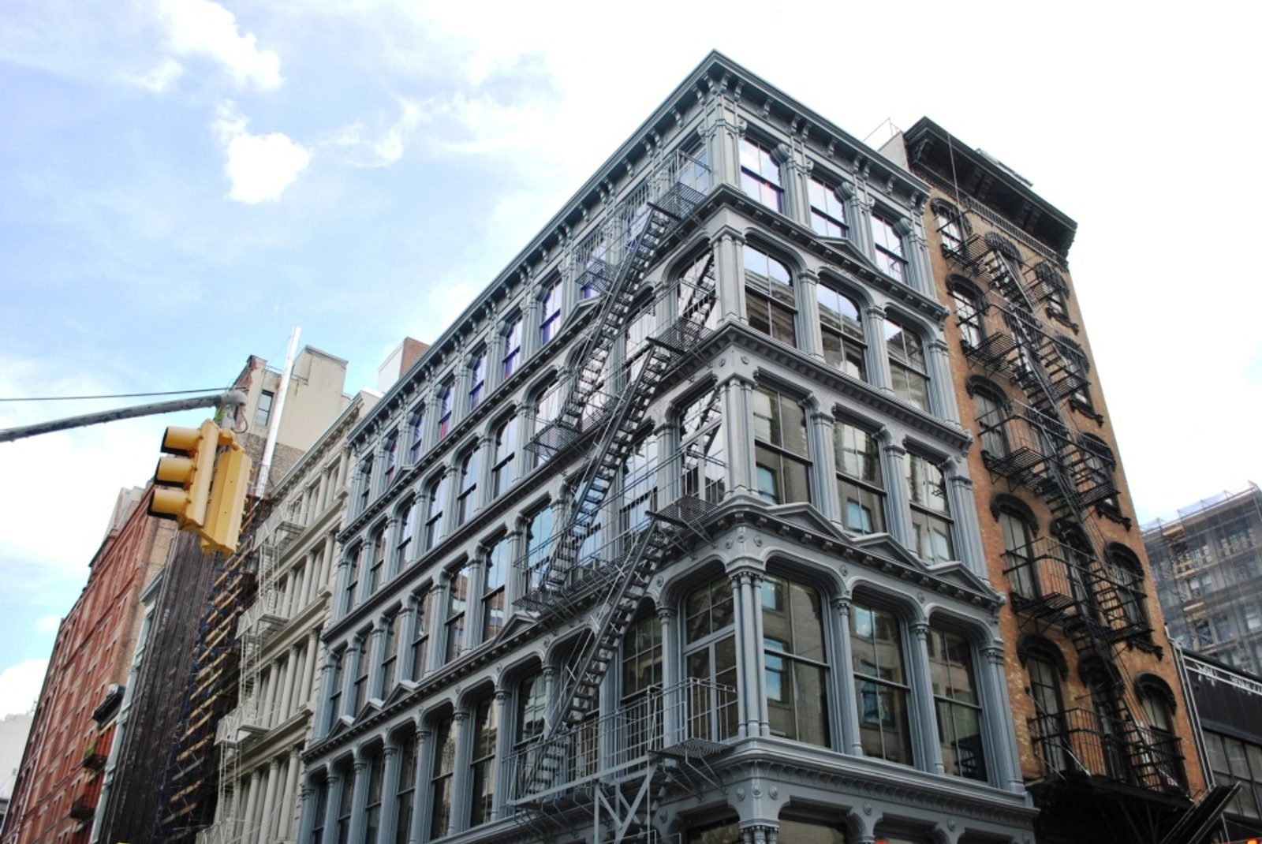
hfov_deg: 61.9
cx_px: 631
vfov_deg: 43.7
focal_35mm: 30
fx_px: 1053
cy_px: 422
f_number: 5
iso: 100
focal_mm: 20
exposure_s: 1/200
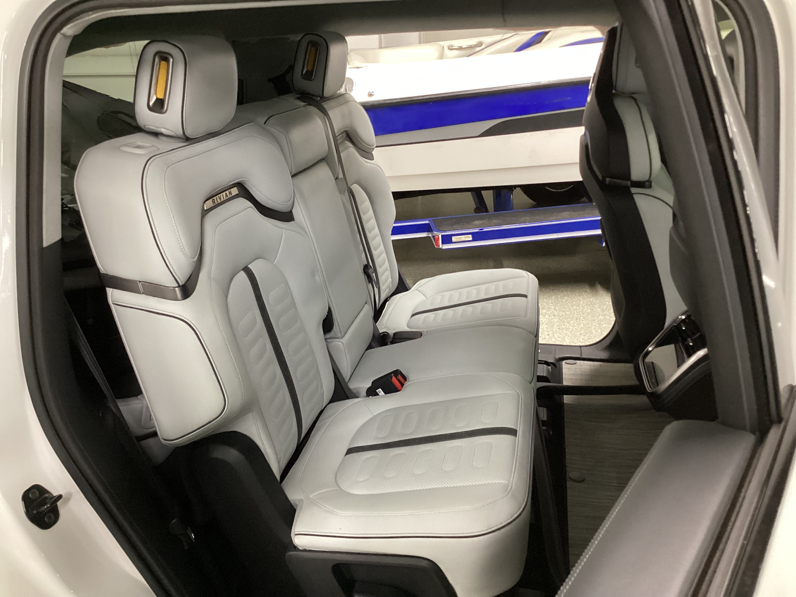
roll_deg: +1.0
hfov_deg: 58.4
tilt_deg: -22.8
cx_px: 398
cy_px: 298
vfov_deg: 45.4
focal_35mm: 31
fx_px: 713
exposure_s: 1/25
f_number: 2.4
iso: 400
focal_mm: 3.3
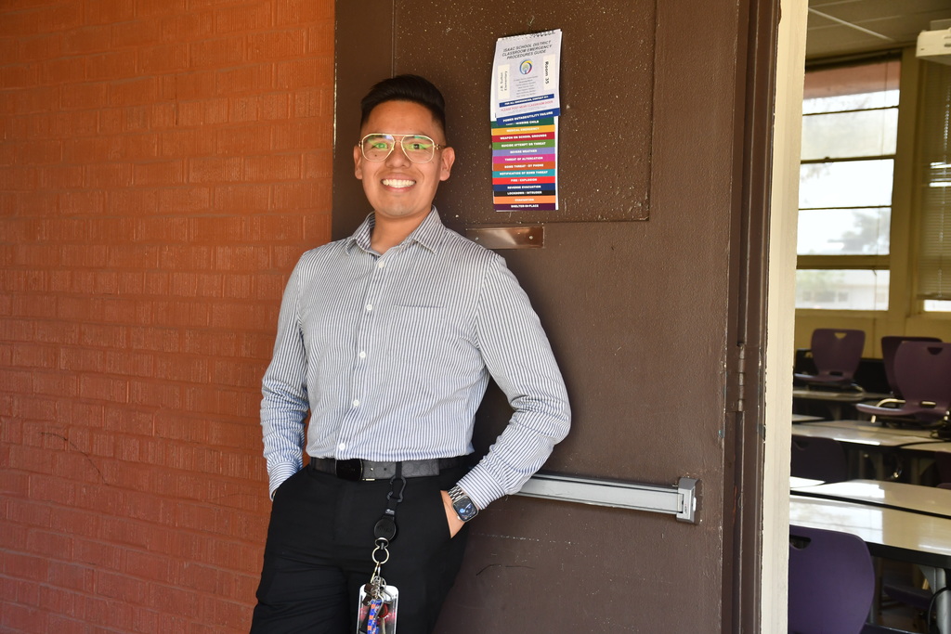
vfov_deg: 26.5
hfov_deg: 38.9
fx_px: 1347
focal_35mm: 51
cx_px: 476
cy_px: 317
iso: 720
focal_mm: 34
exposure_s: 1/250
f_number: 4.2
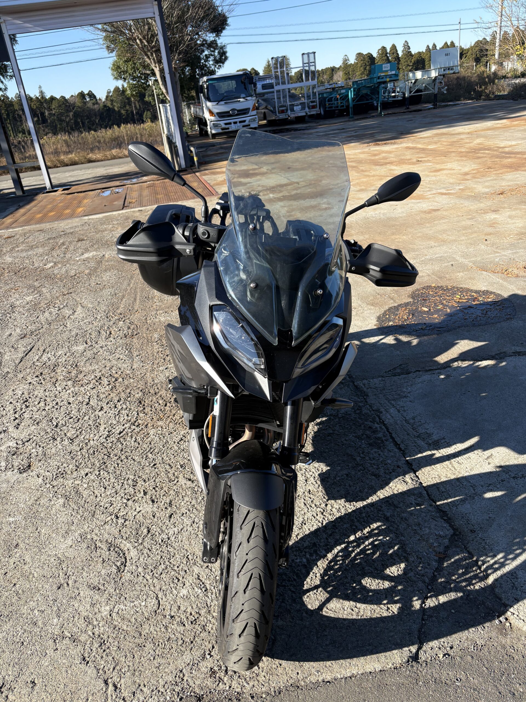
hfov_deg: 53.1
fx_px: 527
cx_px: 263
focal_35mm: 26
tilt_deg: -24.9
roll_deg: +8.6
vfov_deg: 67.3
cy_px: 351
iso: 50
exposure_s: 1/1287
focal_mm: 5.96
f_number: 1.6
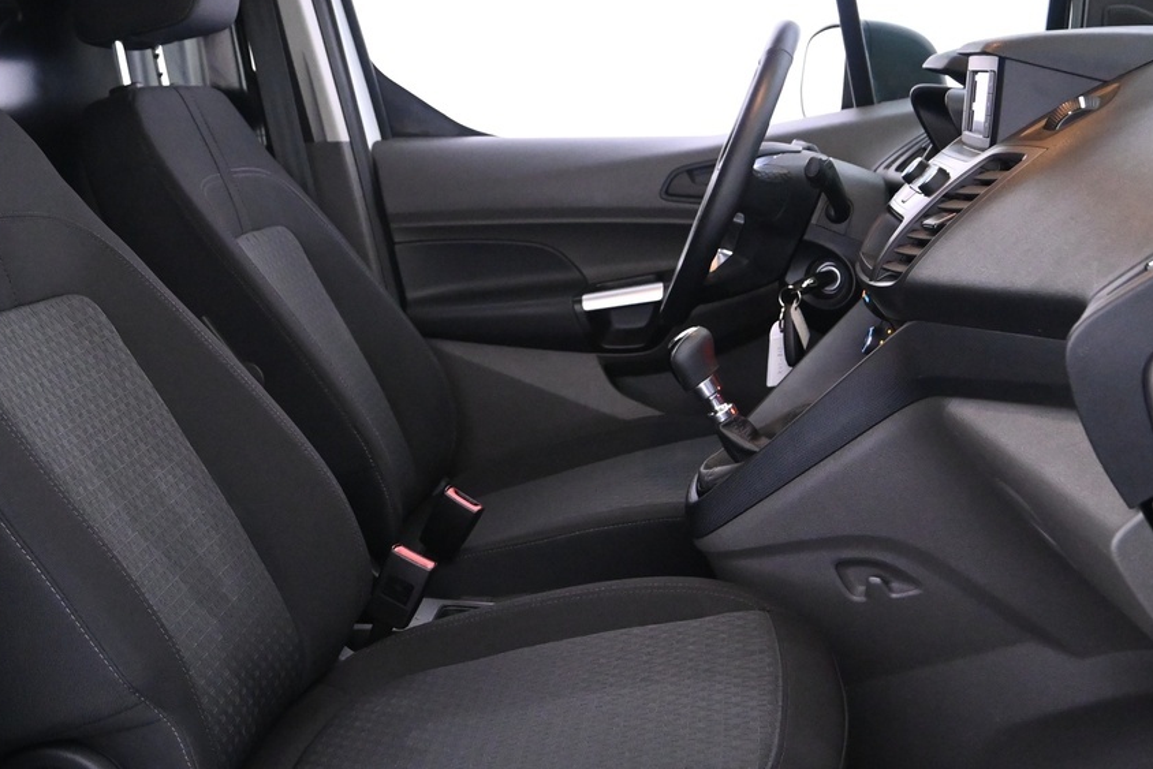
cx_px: 321
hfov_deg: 39.5
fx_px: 1568
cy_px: 436
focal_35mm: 49
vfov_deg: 27.5
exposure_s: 1/30
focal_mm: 17
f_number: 3.5
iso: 3200
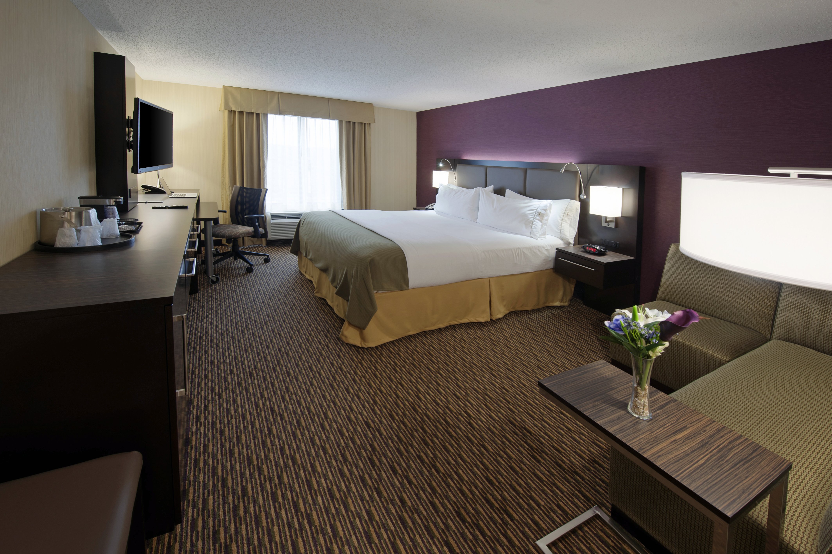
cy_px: 277
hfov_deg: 104.3
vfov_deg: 81.1
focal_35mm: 14
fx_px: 323
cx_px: 416
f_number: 8
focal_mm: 14
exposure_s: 1/15
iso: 200
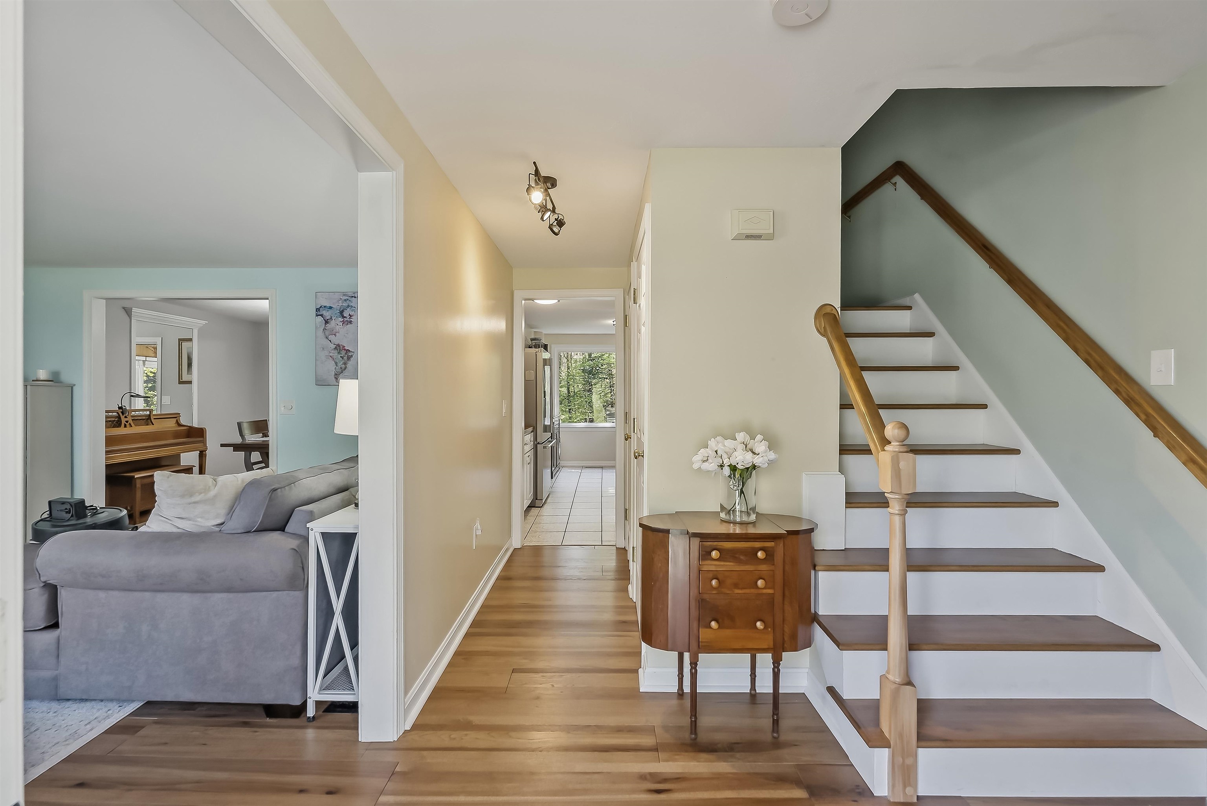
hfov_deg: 96.7
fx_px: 537
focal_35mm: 16
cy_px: 403
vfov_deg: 73.8
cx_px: 604
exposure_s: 1/20
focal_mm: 16
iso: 800
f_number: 9
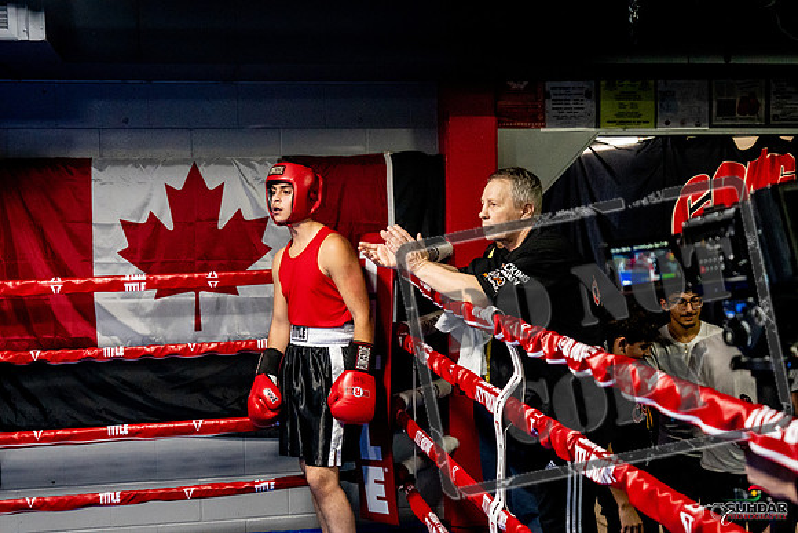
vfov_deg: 26.0
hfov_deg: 38.2
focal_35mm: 52
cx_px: 399
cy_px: 266
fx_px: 1153
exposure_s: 1/800
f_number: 2.8
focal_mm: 35
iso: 5000
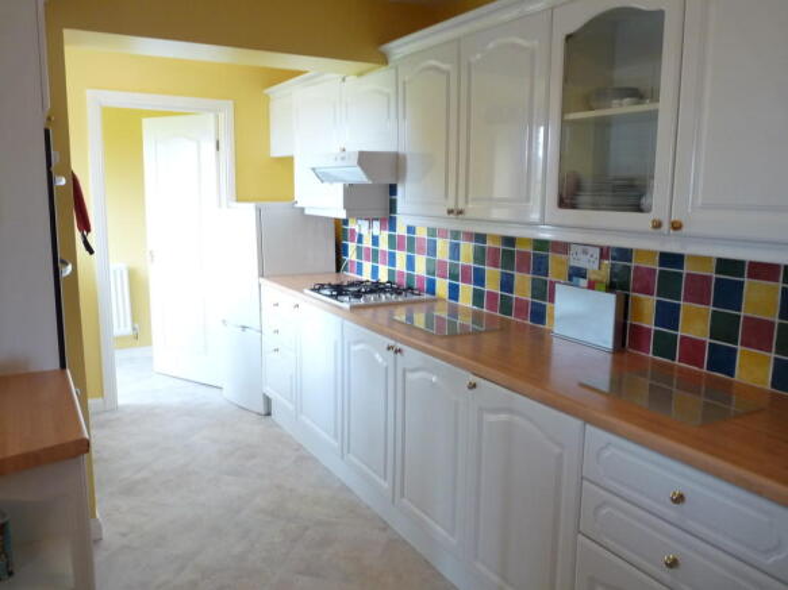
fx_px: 615
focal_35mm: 27
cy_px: 295
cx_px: 394
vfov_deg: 51.3
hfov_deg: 65.3
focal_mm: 4.8
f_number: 2.8
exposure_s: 1/30
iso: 250
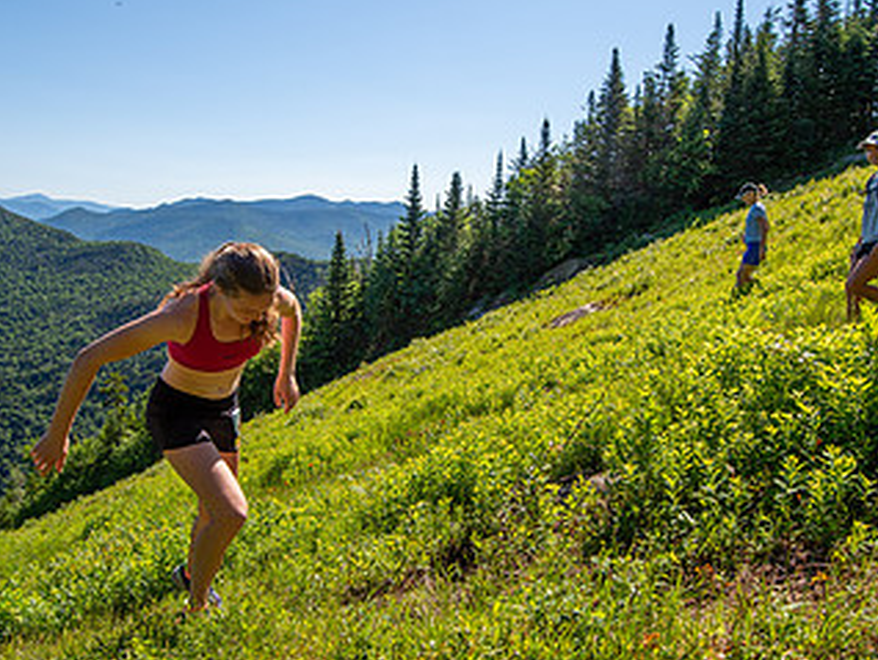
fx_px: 711
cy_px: 342
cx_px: 467
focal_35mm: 28
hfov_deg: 63.3
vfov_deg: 49.8
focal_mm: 16
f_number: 5
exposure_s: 1/640
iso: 100
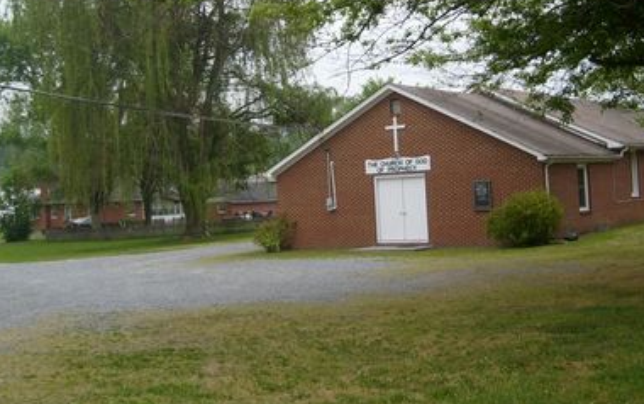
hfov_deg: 38.6
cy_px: 97
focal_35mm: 52
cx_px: 408
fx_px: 913
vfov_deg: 24.6
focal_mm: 5.8
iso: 80
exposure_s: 1/180
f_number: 7.1
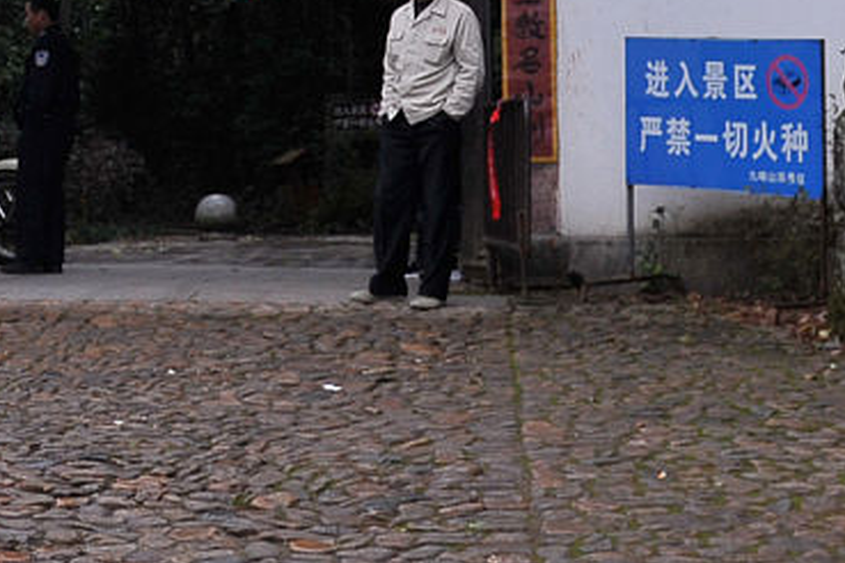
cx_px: -140
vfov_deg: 16.0
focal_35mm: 78
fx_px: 1831
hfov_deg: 23.9
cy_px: -291
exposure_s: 1/320
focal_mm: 24
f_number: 4.5
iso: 640
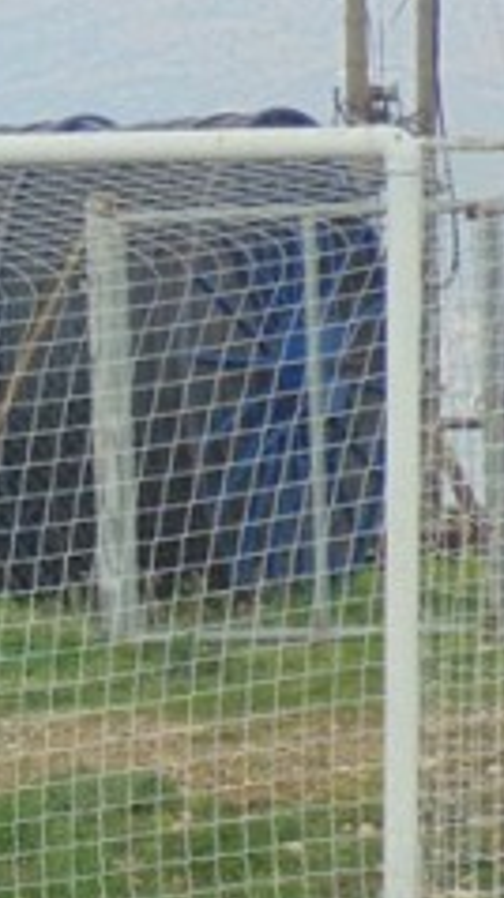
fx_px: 25675
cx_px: -591
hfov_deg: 1.1
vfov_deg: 2.0
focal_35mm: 1078
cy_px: 723
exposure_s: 1/160
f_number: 6
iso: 80
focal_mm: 64.1
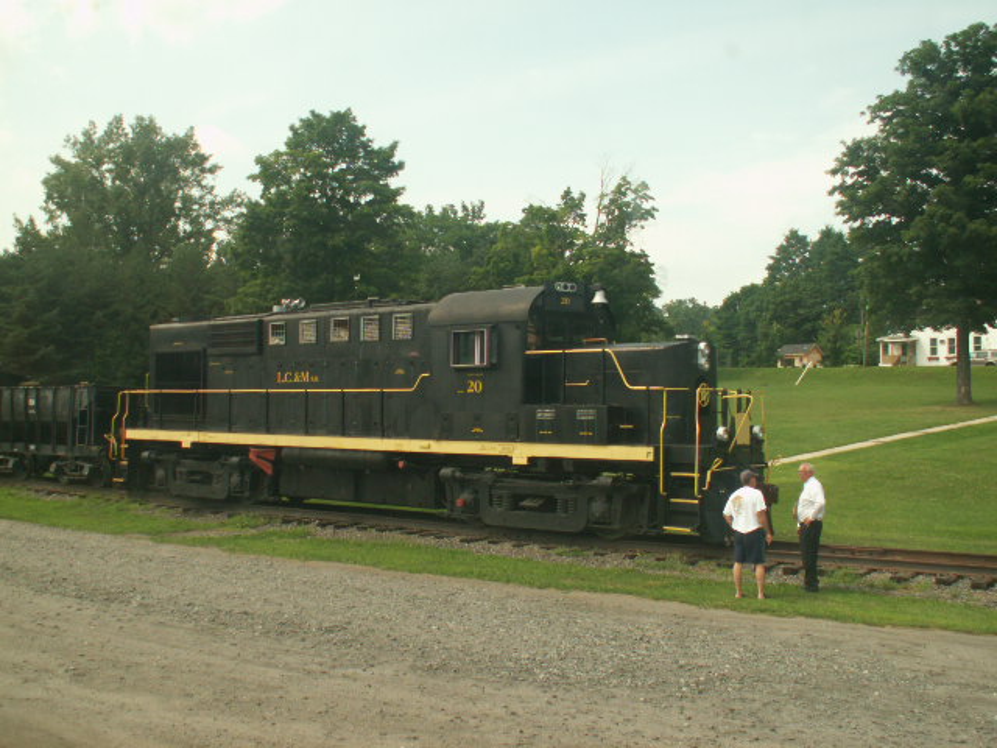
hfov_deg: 52.6
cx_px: 498
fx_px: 1008
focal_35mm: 35
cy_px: 374
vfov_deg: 40.7
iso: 50
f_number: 3.5
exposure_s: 1/60
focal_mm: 5.86
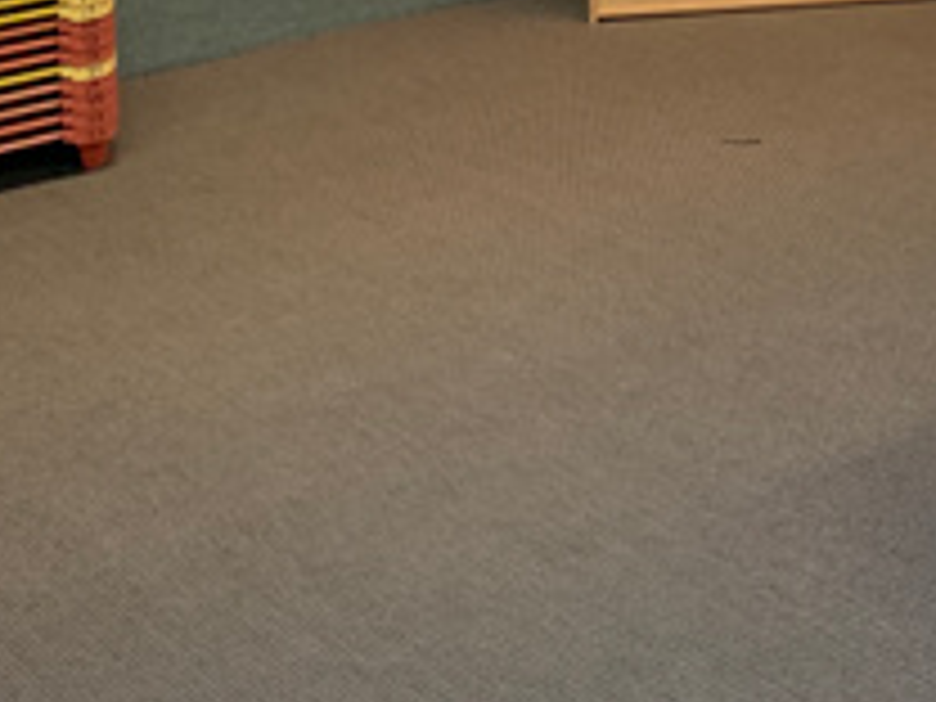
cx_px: 1048
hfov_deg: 22.9
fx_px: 2163
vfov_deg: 17.0
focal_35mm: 80
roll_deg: -1.1
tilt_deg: -5.1
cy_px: -302
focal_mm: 4.25
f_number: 1.8
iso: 320
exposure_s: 1/60
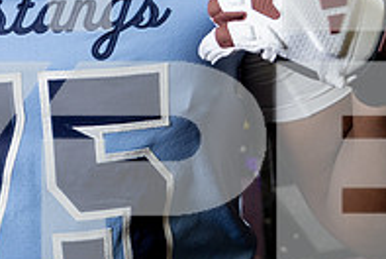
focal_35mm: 94
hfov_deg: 21.0
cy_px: -72
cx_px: 10
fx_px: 1009
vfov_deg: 14.1
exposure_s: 1/250
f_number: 4
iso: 640
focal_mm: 32
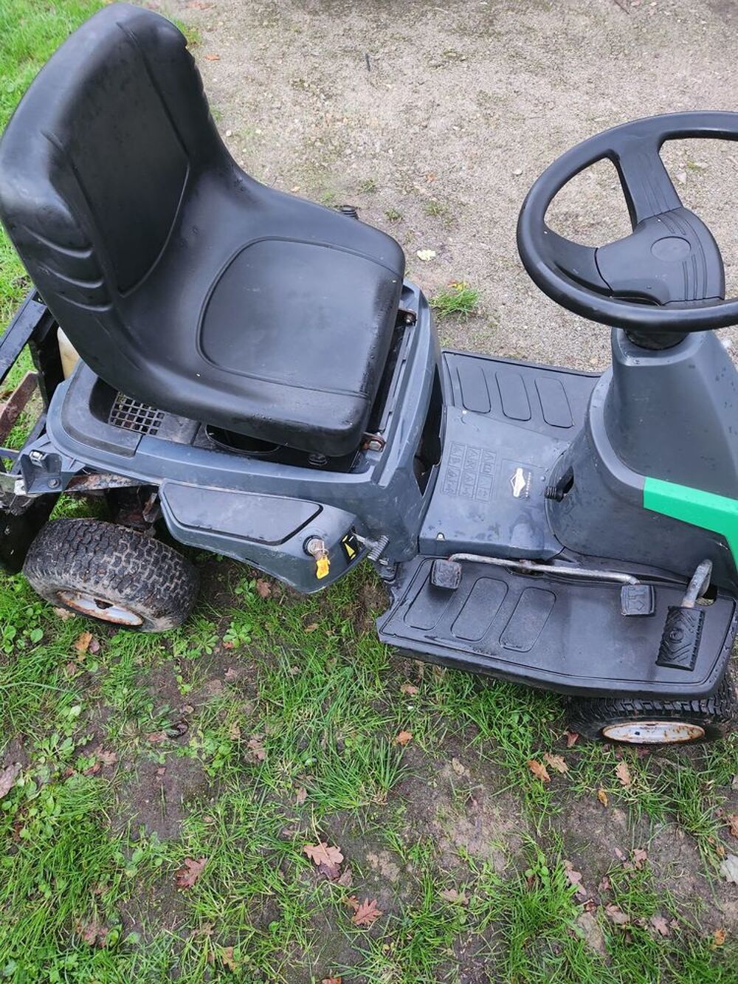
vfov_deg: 73.9
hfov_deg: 58.9
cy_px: 492
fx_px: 654
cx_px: 369
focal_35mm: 23
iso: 500
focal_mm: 5.4
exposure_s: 1/33
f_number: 1.8
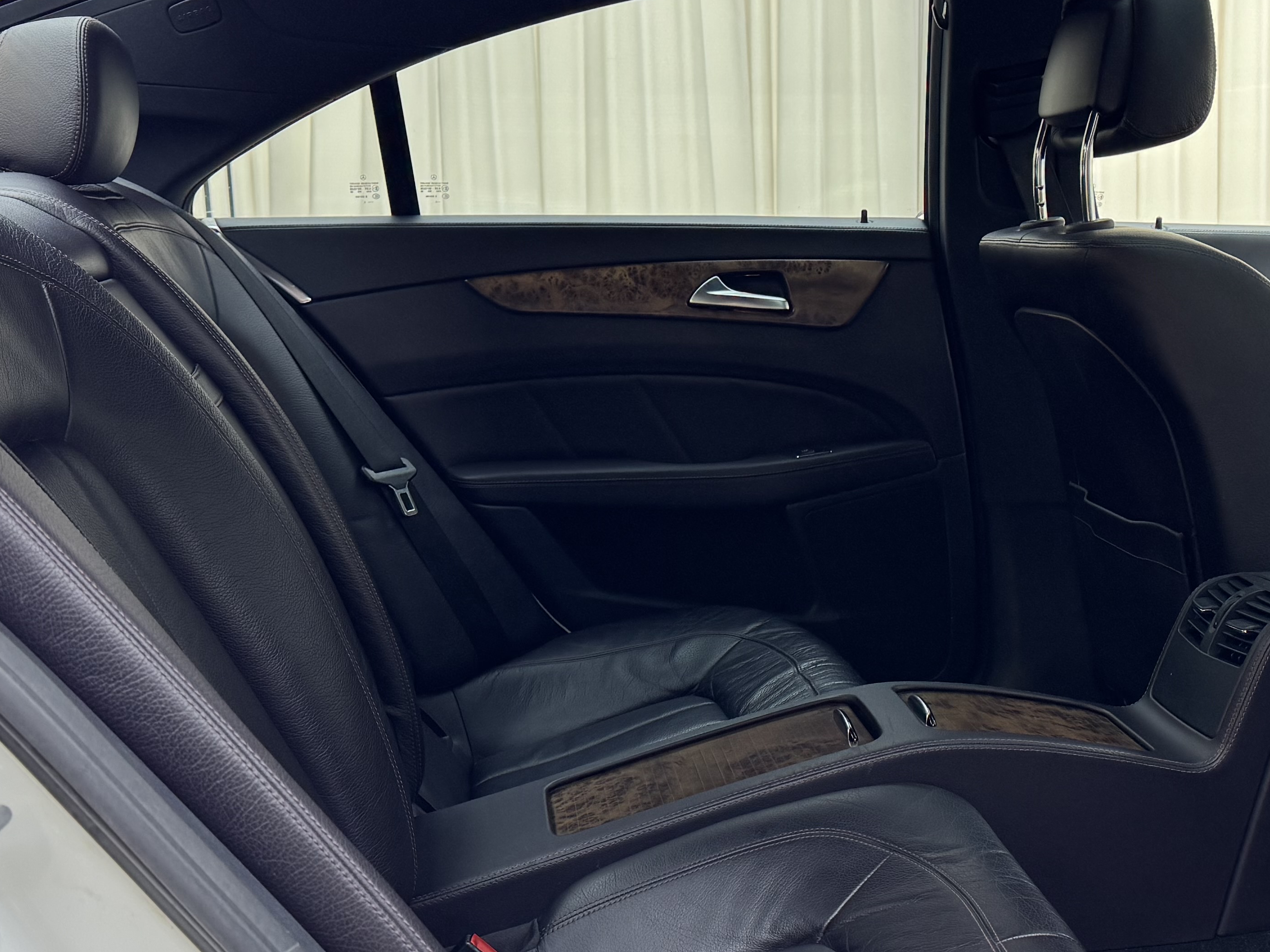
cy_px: 647
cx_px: 797
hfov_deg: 38.7
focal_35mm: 49
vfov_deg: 29.4
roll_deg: +0.0
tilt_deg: -13.9
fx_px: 1798
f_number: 1.78
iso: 125
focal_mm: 6.76
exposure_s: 1/100
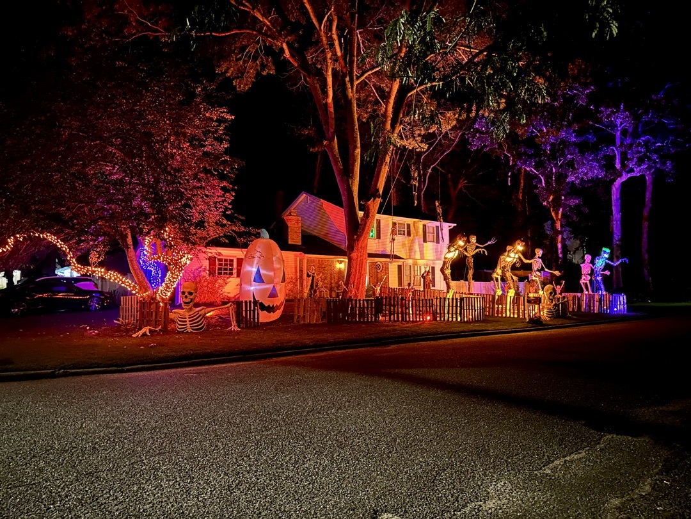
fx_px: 479
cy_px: 260
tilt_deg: +4.6
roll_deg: +0.4
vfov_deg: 56.8
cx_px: 346
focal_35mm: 24
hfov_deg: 71.6
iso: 1600
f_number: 1.78
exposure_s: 1/5
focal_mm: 6.86
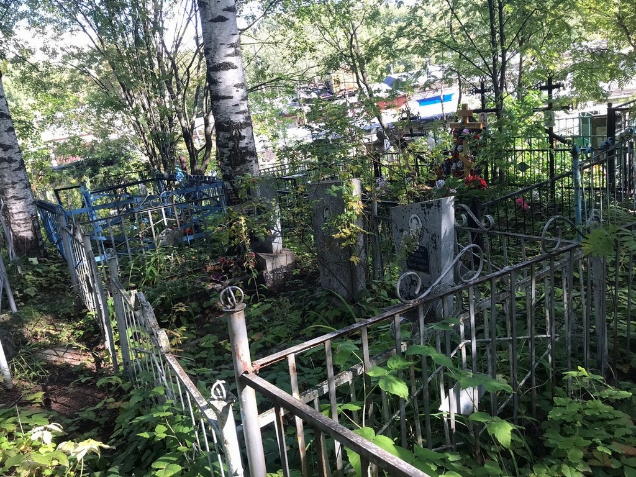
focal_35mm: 28
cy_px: 238
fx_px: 514
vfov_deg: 49.7
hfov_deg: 63.4
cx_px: 318
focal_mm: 3.99
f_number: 1.8
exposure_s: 1/147
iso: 20
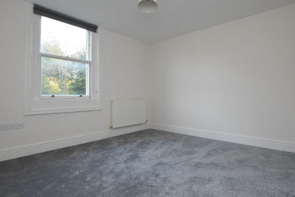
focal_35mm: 18
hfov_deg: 89.8
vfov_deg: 67.4
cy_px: 95
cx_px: 159
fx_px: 148
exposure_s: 1/200
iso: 4000
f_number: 5.6
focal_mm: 10
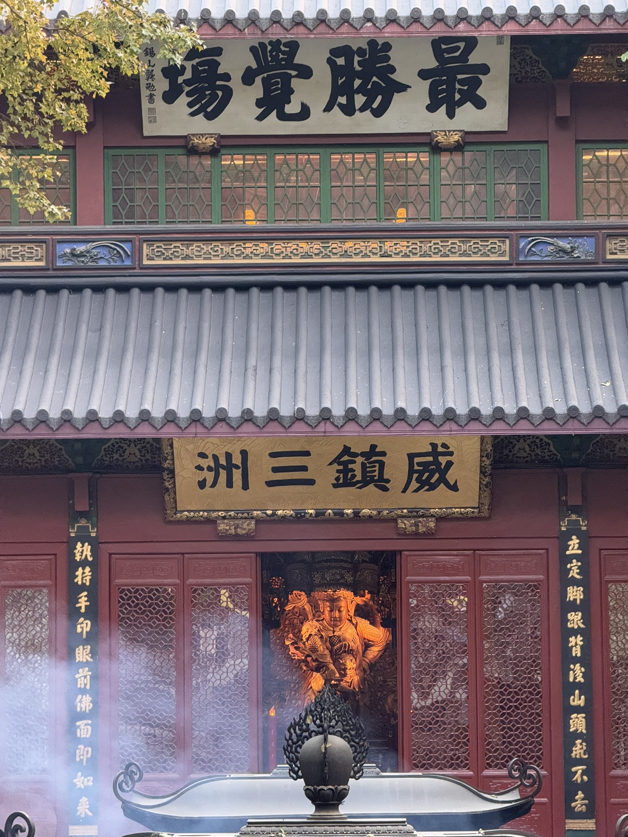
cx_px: 314
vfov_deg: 16.4
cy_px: 418
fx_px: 2903
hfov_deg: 12.3
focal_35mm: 120
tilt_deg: +3.9
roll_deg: +0.2
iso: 640
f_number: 2.8
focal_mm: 15.66
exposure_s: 1/60
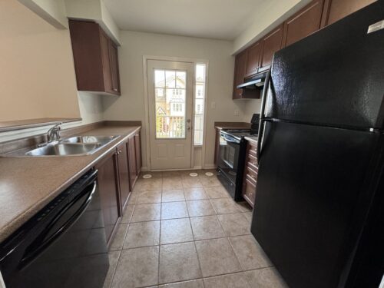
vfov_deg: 85.7
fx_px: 155
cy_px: 144
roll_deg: -1.5
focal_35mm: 14
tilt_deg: -12.2
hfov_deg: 102.1
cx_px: 192
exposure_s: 1/120
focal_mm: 2.22
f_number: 2.2
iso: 320
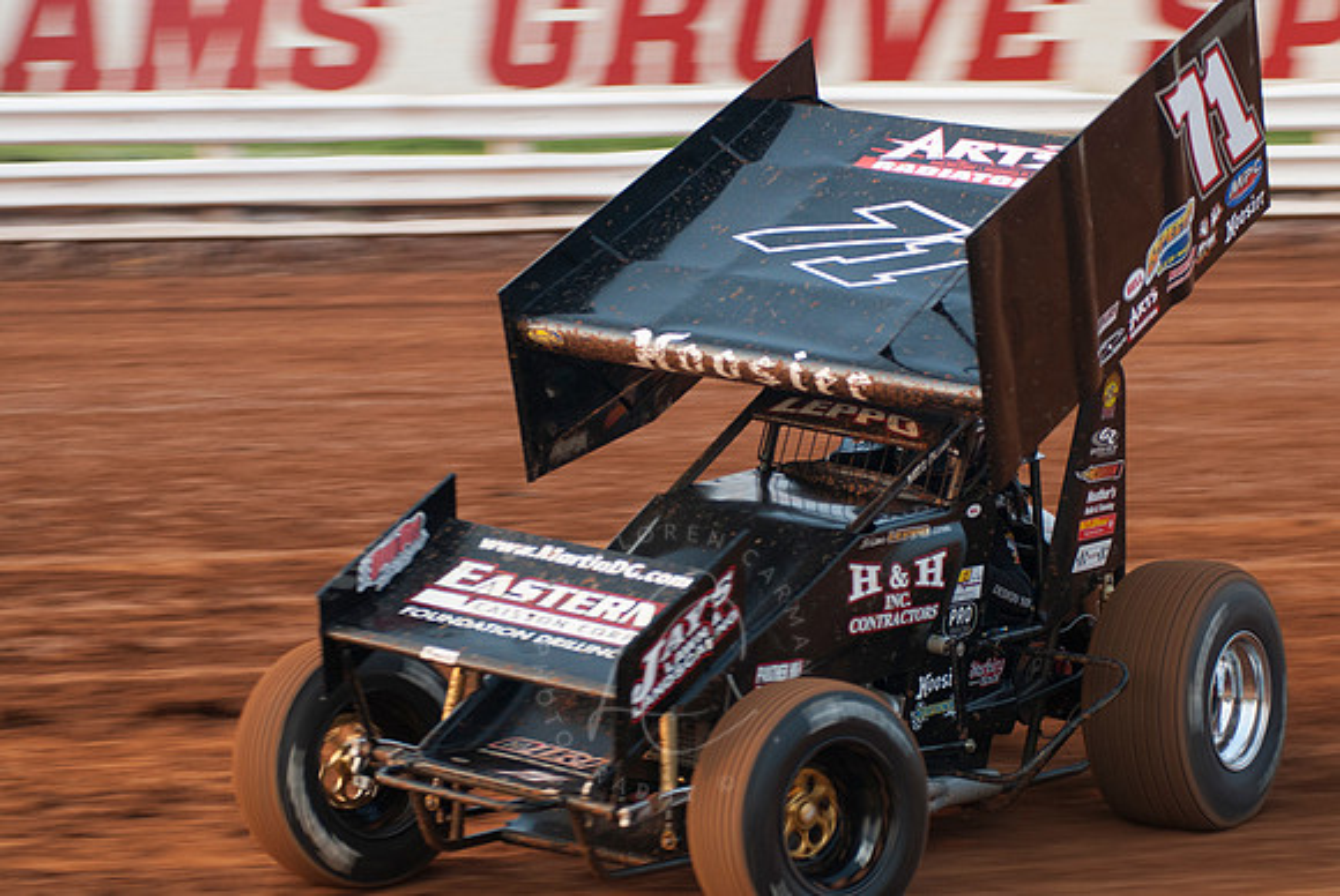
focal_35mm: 120
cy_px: 448
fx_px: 4471
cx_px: 670
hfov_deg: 17.0
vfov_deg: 11.4
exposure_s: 1/400
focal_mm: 80
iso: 250
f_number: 3.5
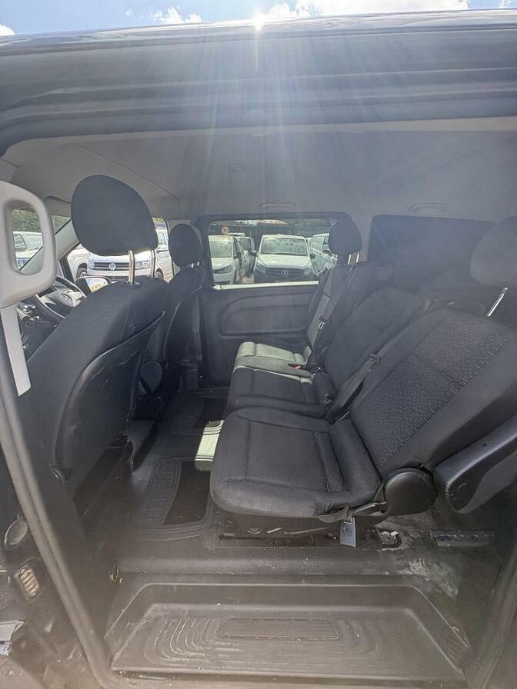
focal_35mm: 14
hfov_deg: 85.7
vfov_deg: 102.1
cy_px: 344
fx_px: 279
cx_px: 258
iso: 50
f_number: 2.2
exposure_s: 1/186
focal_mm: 2.22
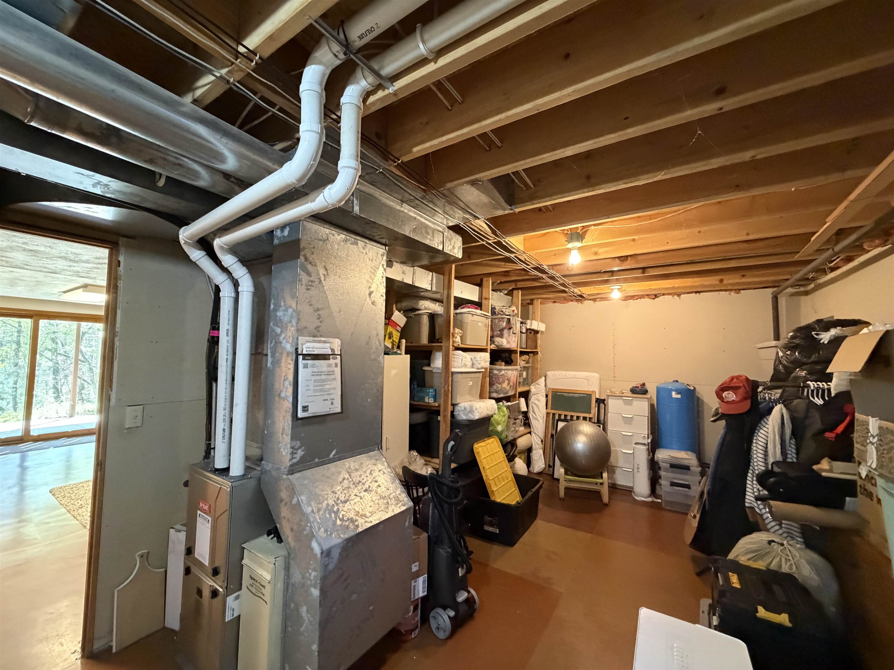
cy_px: 335
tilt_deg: +4.1
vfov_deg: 85.7
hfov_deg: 102.1
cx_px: 447
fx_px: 362
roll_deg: -0.3
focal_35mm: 14
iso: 1000
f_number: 2.2
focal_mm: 2.22
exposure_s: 1/60
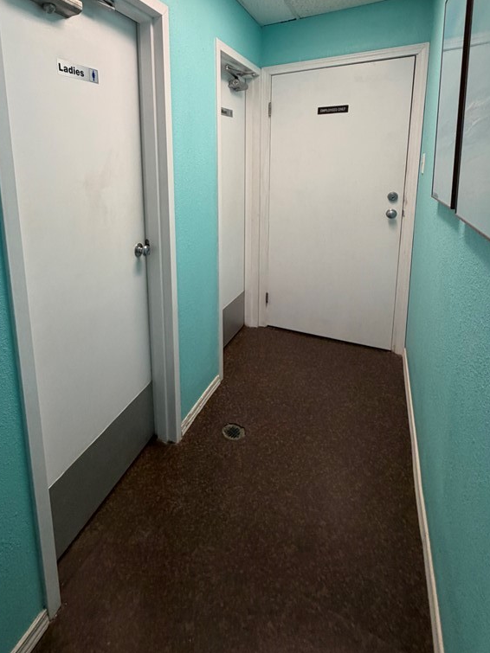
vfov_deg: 82.0
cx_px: 181
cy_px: 221
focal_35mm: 19
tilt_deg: -9.5
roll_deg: +1.7
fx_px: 359
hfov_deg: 67.5
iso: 200
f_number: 2.2
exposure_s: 1/60
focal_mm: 2.22
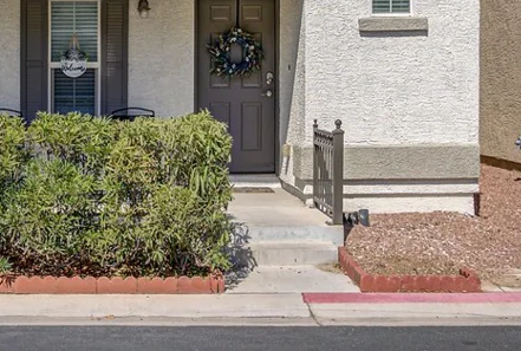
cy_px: -8
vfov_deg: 20.3
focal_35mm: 65
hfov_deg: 30.1
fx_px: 944
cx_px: 97
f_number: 8
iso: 400
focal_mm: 19
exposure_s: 1/8000
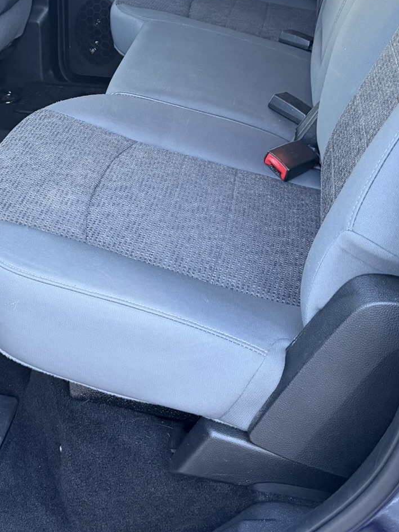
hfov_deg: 27.4
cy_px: 64
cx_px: 72
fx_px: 799
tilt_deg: -20.9
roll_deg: +2.4
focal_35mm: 52
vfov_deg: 34.9
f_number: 1.78
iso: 500
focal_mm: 6.76
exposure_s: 1/60
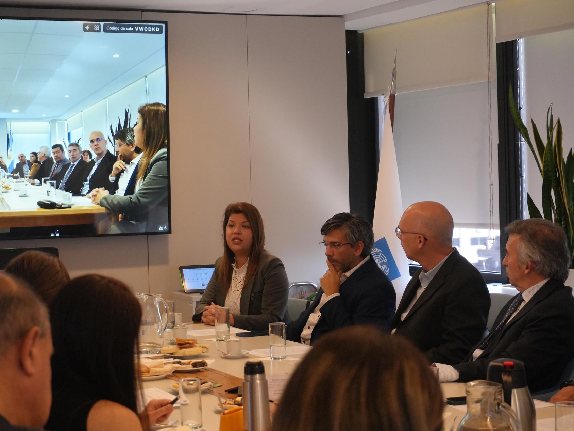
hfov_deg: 23.8
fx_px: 1360
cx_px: 253
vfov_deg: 18.0
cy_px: 217
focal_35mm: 82
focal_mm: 50
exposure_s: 1/160
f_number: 5.6
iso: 2500
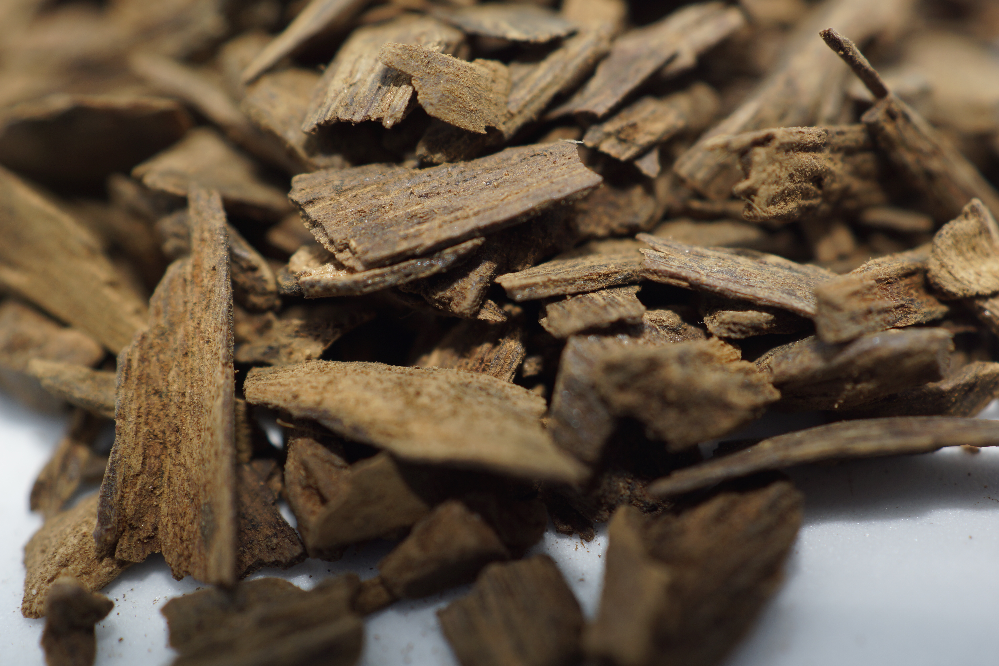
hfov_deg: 43.6
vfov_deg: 29.9
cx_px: 500
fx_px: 1249
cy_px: 333
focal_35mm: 45
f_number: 4
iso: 100
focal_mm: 30
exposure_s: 1/160
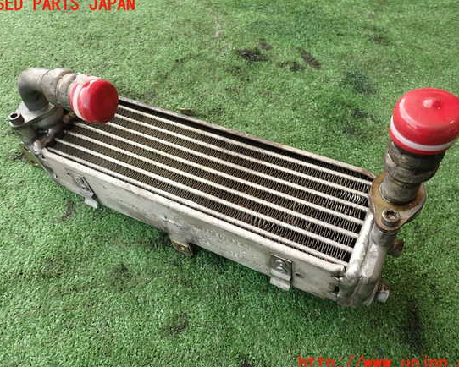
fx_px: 367
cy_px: 184
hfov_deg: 64.0
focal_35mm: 27
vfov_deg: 53.2
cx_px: 235
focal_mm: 4.5
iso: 100
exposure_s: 1/80
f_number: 2.8
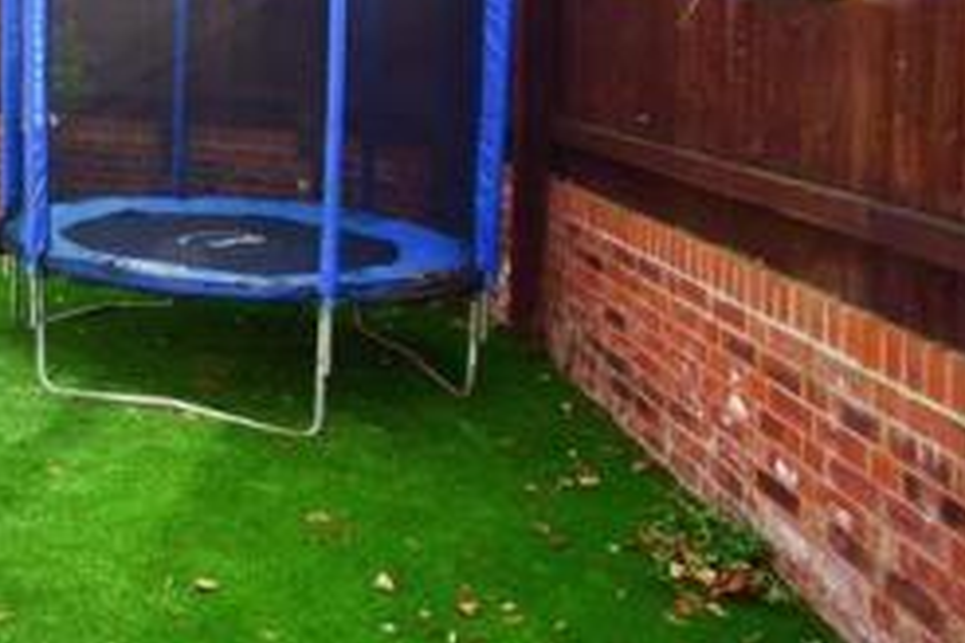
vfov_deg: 30.9
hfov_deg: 37.6
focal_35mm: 40
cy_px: -2
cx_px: -173
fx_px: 1072
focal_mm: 10
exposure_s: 1/80
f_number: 14
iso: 200
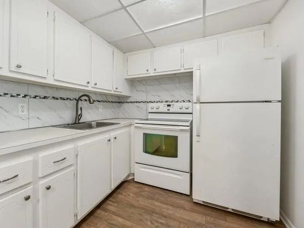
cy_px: 107
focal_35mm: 15
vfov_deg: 81.7
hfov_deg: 97.9
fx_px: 132
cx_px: 139
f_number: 8
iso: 100
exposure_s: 1/6
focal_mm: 13
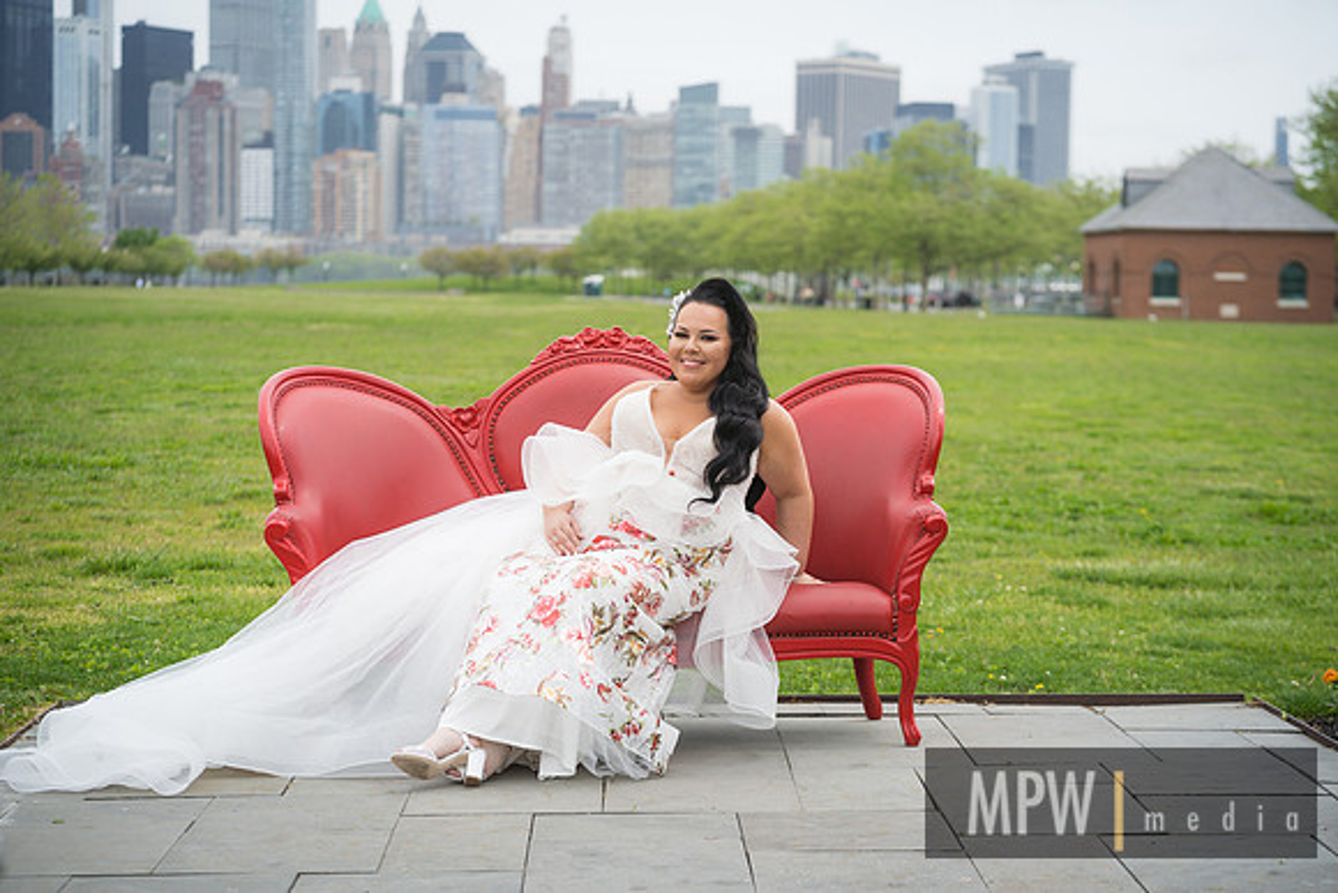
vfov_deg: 17.6
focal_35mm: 78
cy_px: 450
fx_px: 2886
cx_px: 684
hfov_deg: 26.1
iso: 100
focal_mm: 75
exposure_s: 1/1600
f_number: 2.8
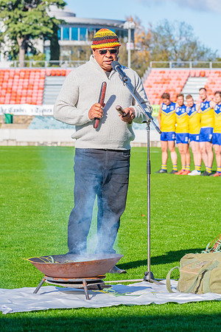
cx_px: 110
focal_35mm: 170
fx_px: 1565
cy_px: 166
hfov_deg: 8.1
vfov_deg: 12.1
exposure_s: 1/1250
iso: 800
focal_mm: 170
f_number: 13
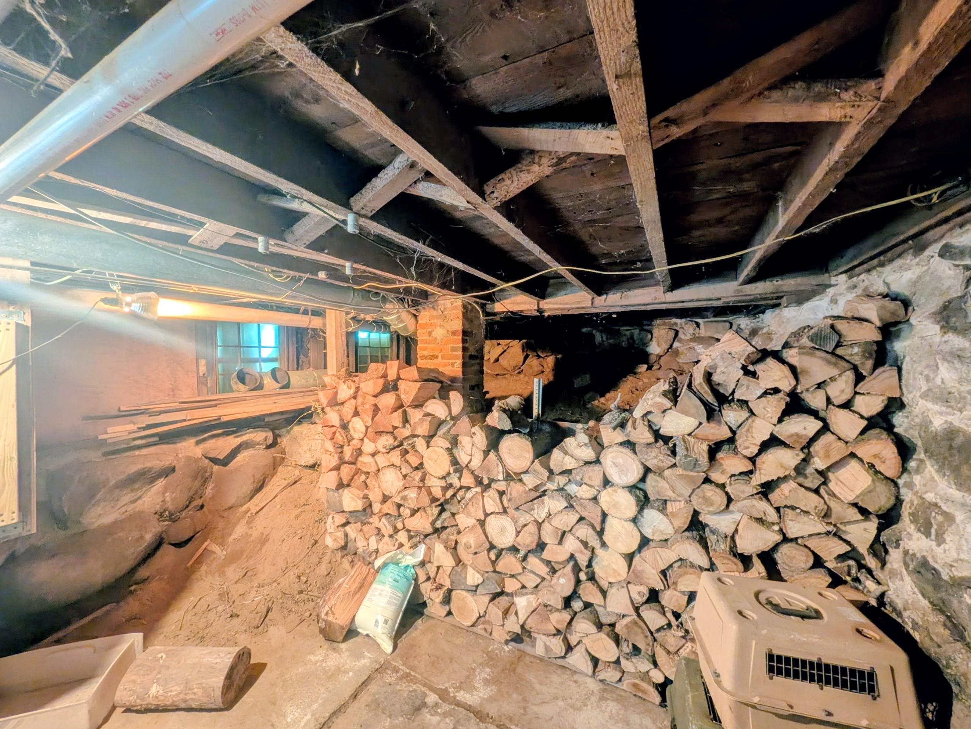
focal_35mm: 12
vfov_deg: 94.5
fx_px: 337
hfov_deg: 110.5
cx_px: 486
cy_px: 364
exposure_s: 1/24
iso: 269
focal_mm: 2.02
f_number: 1.7
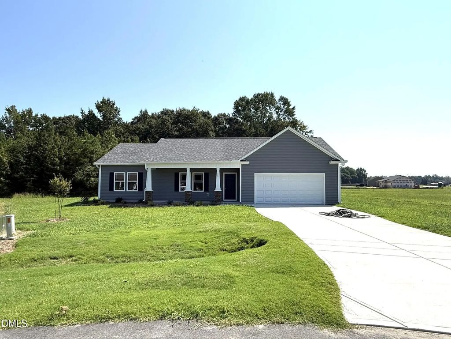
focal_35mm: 20
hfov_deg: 81.7
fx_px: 261
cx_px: 226
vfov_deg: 66.0
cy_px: 170
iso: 50
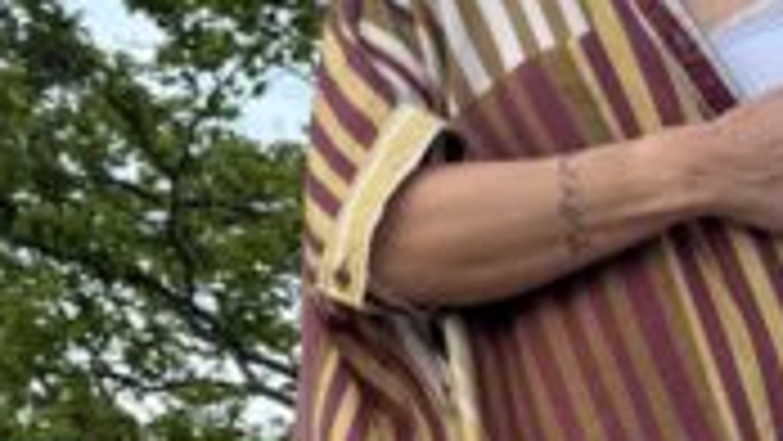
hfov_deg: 33.9
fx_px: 1246
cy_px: 104
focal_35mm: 60
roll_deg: -1.3
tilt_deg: -1.8
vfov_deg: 19.9
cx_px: 616
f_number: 1.78
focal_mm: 6.76
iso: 80
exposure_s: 1/1292
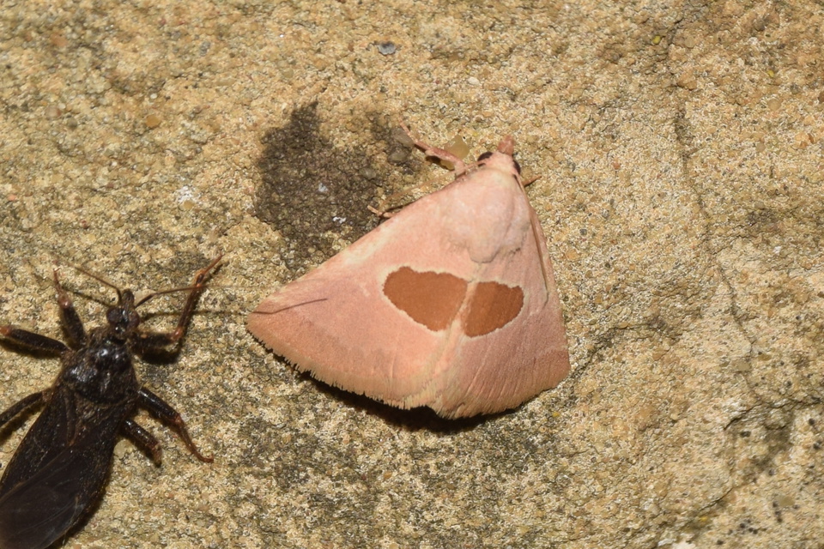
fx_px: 4806
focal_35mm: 210
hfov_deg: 9.8
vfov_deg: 6.5
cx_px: 412
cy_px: 274
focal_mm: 140
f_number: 13
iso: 100
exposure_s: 1/160
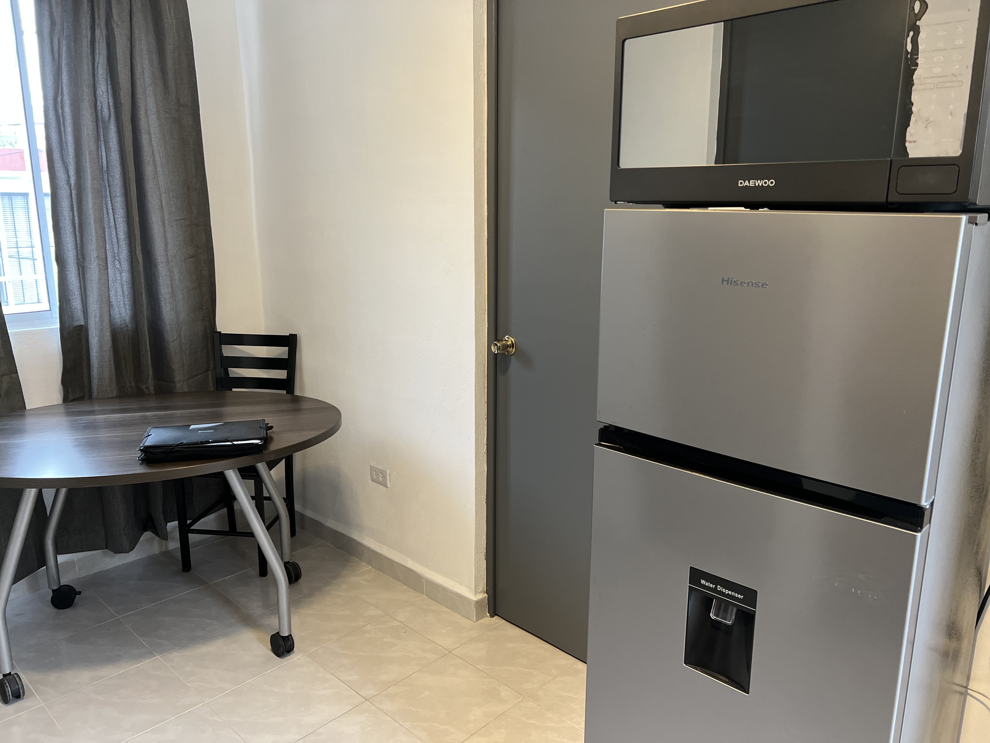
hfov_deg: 67.3
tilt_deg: -12.0
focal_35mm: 26
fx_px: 744
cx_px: 495
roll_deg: +0.4
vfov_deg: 53.1
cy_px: 372
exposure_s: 1/60
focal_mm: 5.7
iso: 200
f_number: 1.5
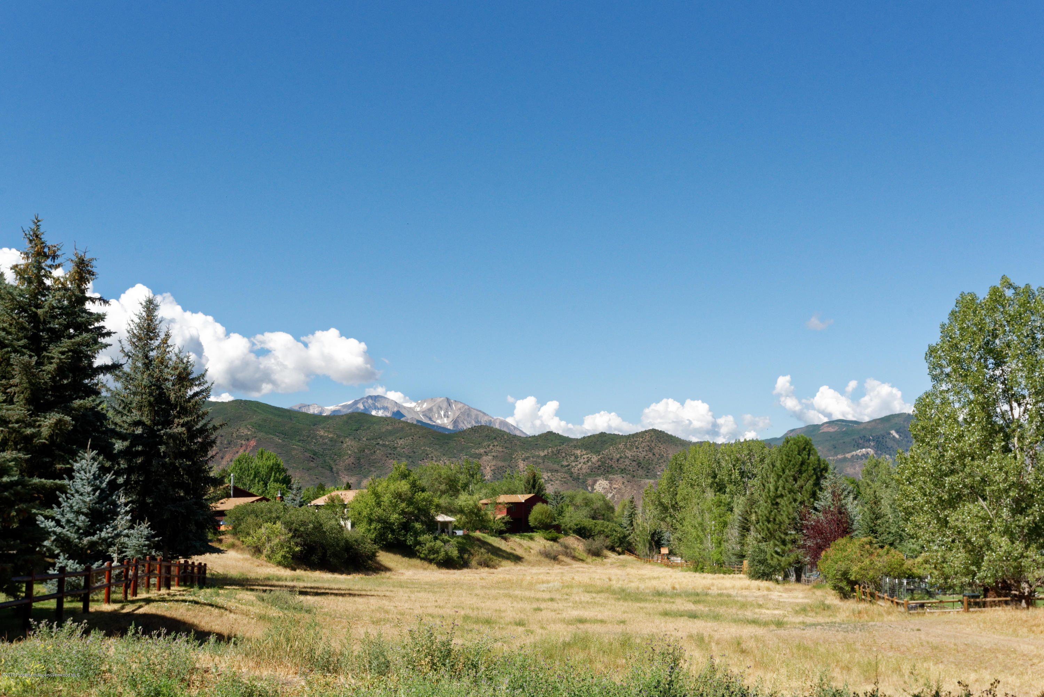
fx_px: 1015
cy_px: 348
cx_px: 522
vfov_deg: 37.9
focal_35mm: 35
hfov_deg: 54.4
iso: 800
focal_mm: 35
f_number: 7.1
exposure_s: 1/1000
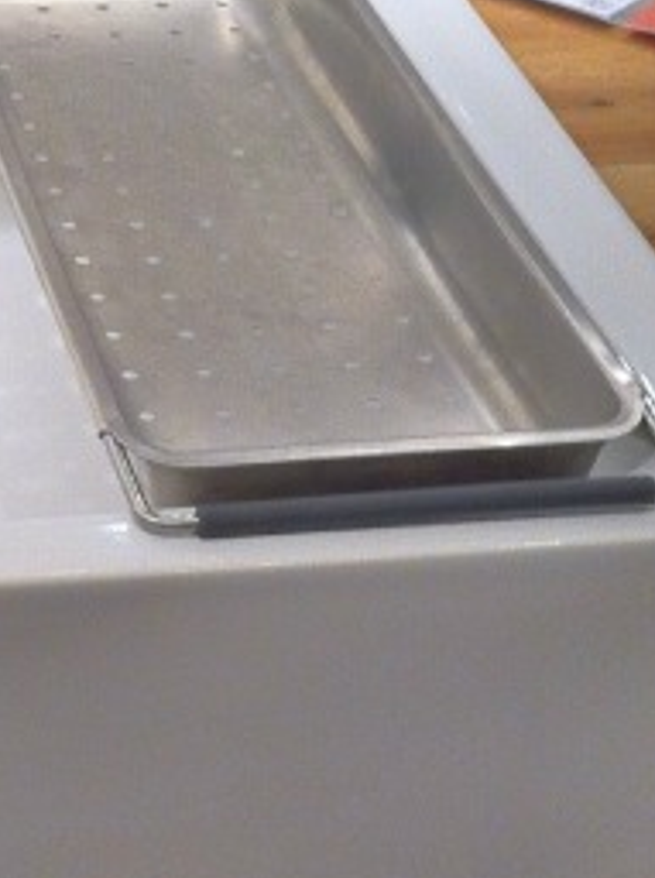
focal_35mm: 117
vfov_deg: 16.7
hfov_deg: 12.4
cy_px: 149
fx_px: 2962
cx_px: -113
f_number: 2.8
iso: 80
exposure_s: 1/33
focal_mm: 3.85
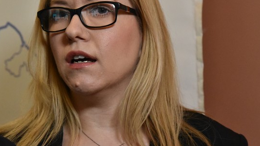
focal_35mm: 136
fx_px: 938
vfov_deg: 8.9
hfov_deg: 15.8
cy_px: 68
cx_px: 89
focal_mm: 85
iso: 10000
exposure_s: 1/500
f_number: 5.6
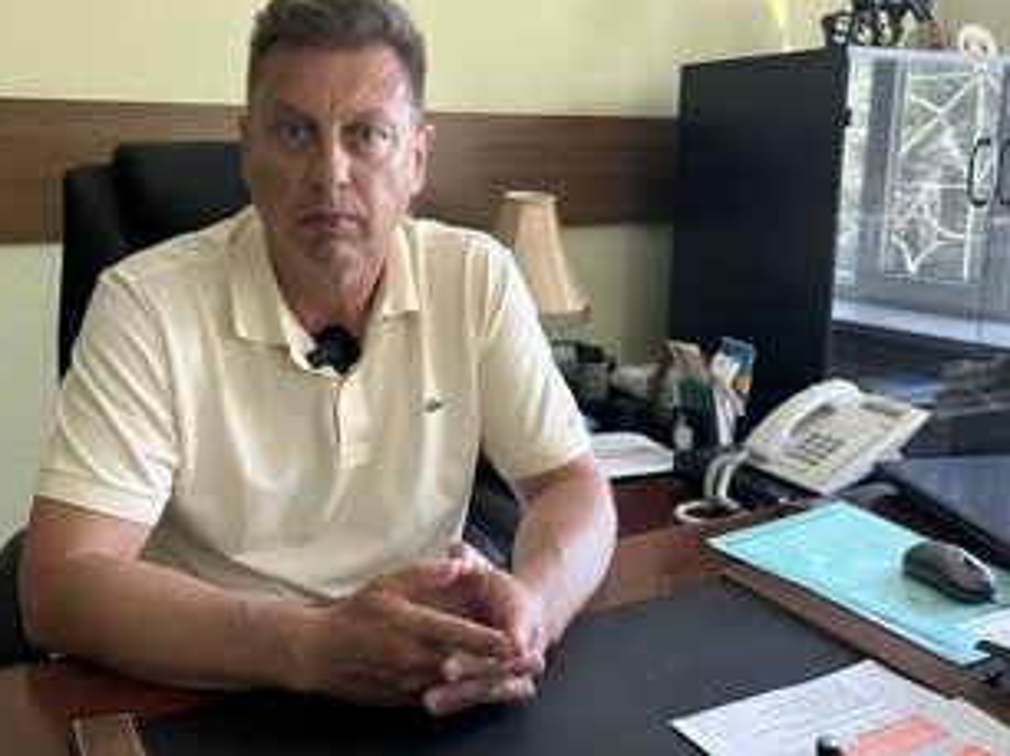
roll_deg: +0.2
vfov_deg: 41.7
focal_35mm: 34
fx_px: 991
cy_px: 357
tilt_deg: -11.7
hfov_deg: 53.9
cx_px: 462
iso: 320
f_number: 1.5
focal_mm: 5.7
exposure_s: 1/60
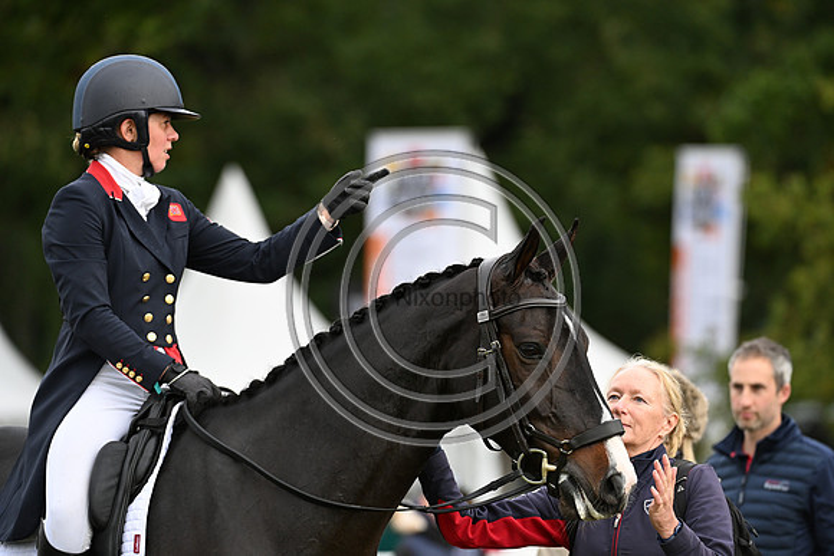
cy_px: 278
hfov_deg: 6.9
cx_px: 417
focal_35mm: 300
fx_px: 6951
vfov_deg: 4.6
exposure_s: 1/1000
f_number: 5.6
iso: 1600
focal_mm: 300
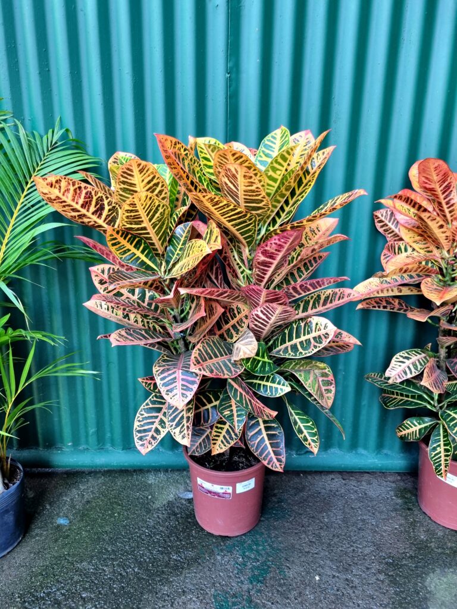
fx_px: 458
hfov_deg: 53.1
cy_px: 304
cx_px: 228
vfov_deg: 67.3
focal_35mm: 26
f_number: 1.8
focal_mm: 5.4
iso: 320
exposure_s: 1/120
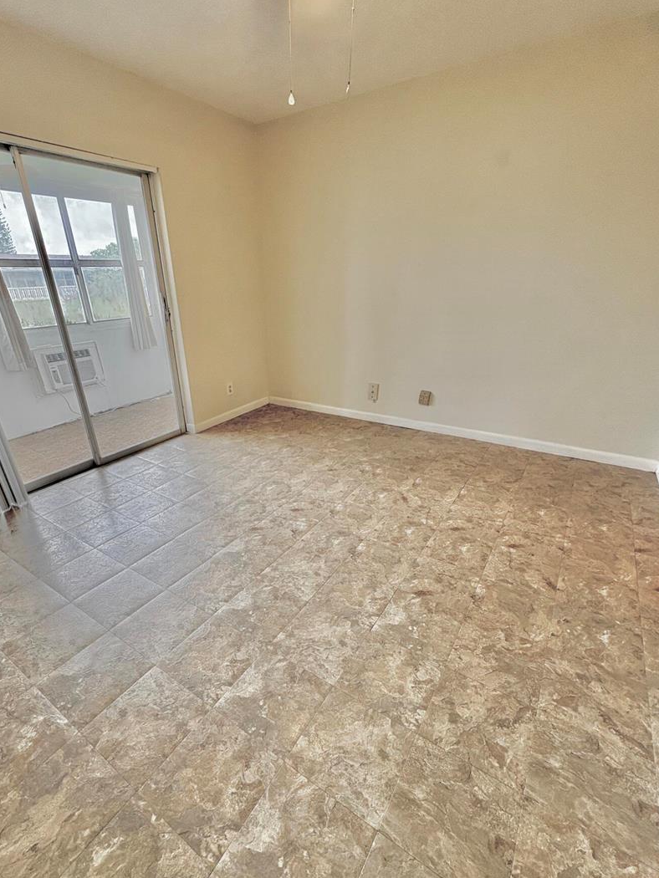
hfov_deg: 77.9
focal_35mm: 16
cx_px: 293
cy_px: 485
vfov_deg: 94.1
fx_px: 406
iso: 200
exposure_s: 1/60
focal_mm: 2.22
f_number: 2.2
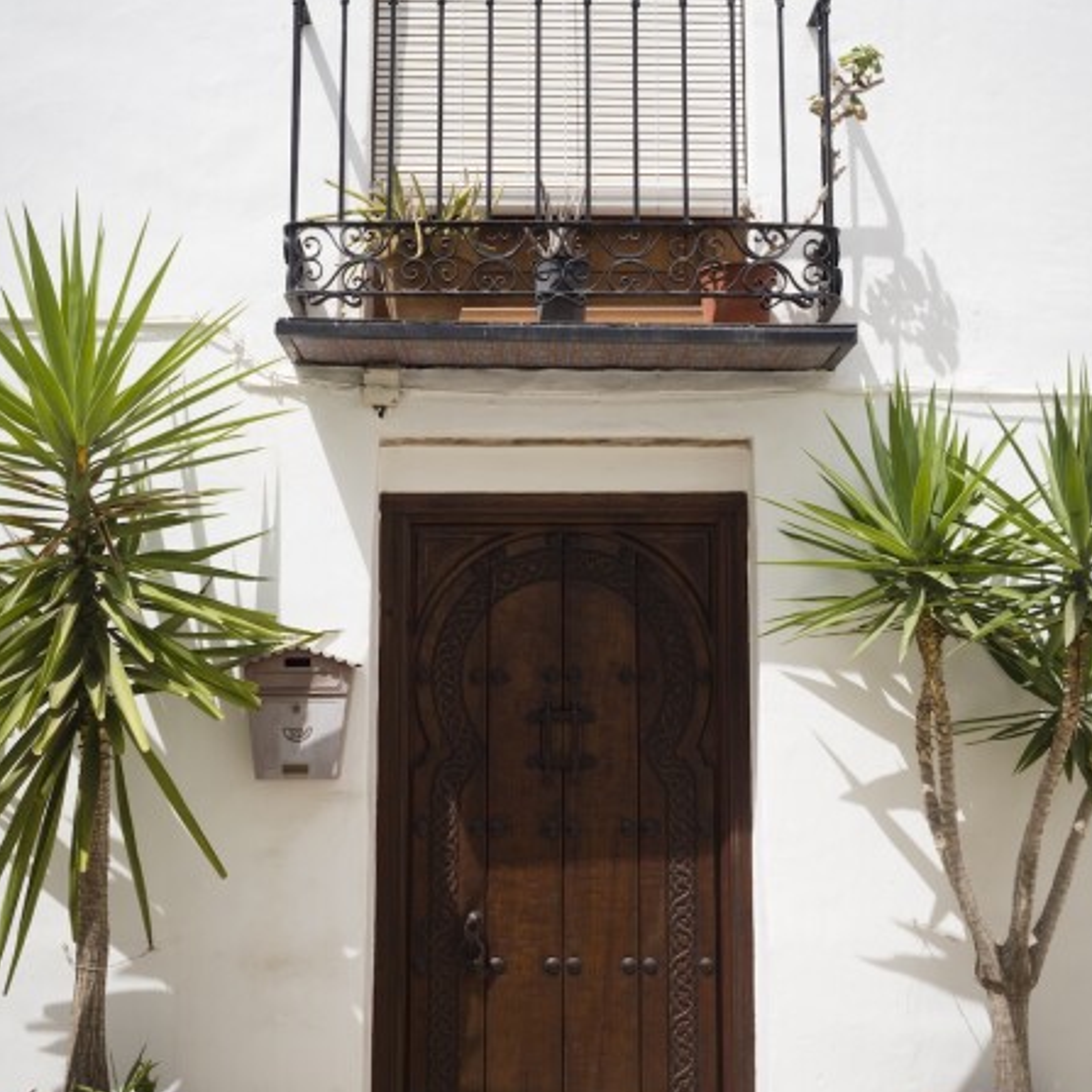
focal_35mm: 43
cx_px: 542
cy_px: 525
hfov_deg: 39.2
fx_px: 1535
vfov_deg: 39.2
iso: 200
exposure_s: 1/400
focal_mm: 17
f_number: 6.3
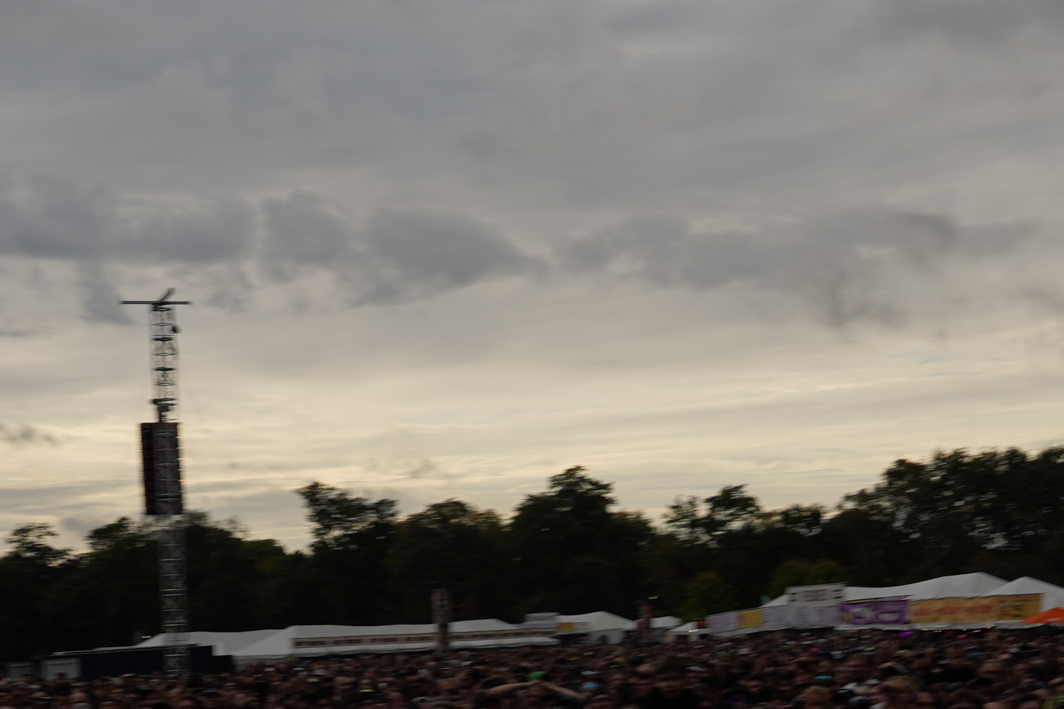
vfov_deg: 17.5
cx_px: 524
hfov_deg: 26.7
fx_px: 2246
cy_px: 700
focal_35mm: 76
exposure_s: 1/250
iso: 100
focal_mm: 24
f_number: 8
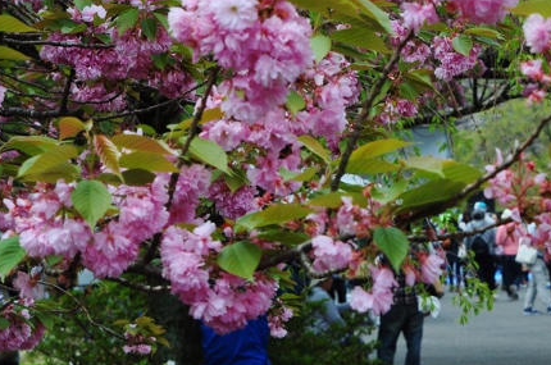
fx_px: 2643
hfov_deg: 11.8
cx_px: 475
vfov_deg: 7.9
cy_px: 124
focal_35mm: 173
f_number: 10
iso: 200
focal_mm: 62
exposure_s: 1/200
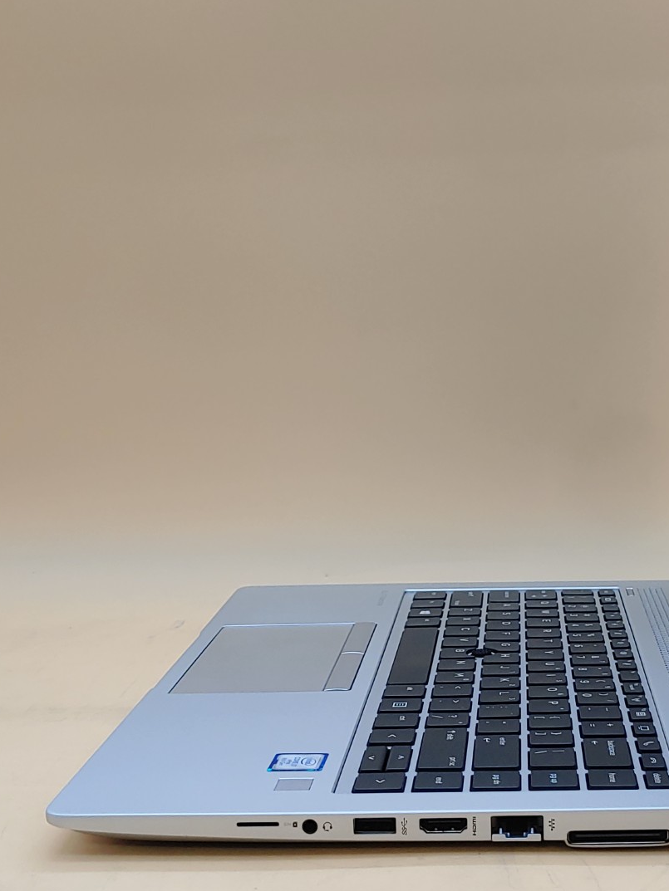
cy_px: 445
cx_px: 493
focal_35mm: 55
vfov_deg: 34.9
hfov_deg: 26.3
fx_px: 1417
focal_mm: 4.36
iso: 50
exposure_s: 1/176
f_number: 1.8
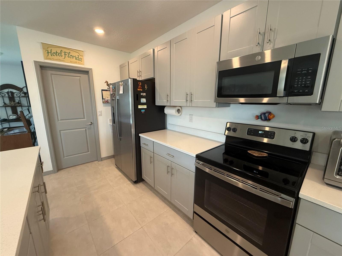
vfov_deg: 85.7
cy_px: 128
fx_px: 138
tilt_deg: -10.6
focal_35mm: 14
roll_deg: -0.3
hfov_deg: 102.1
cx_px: 171
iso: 320
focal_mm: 2.22
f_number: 2.2
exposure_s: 1/120
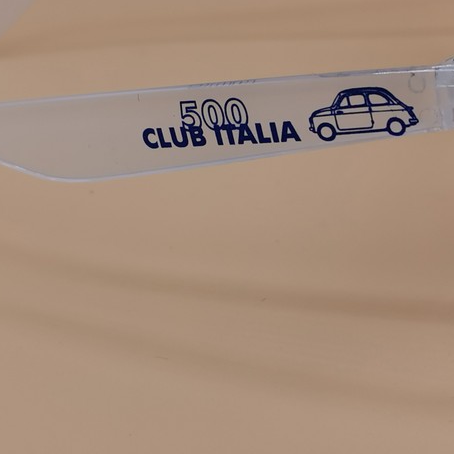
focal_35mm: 87
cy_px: 210
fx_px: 1291
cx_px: 227
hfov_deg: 19.9
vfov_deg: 19.9
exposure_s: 1/440
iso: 50
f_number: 1.6
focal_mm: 5.56
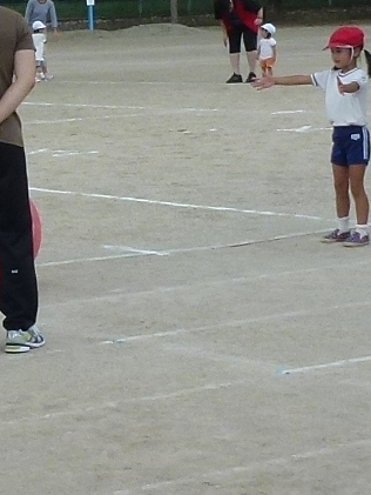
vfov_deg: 13.5
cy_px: 239
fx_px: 2085
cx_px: -72
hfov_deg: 10.0
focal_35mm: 146
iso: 100
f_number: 4
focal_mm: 4.3
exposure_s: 1/400
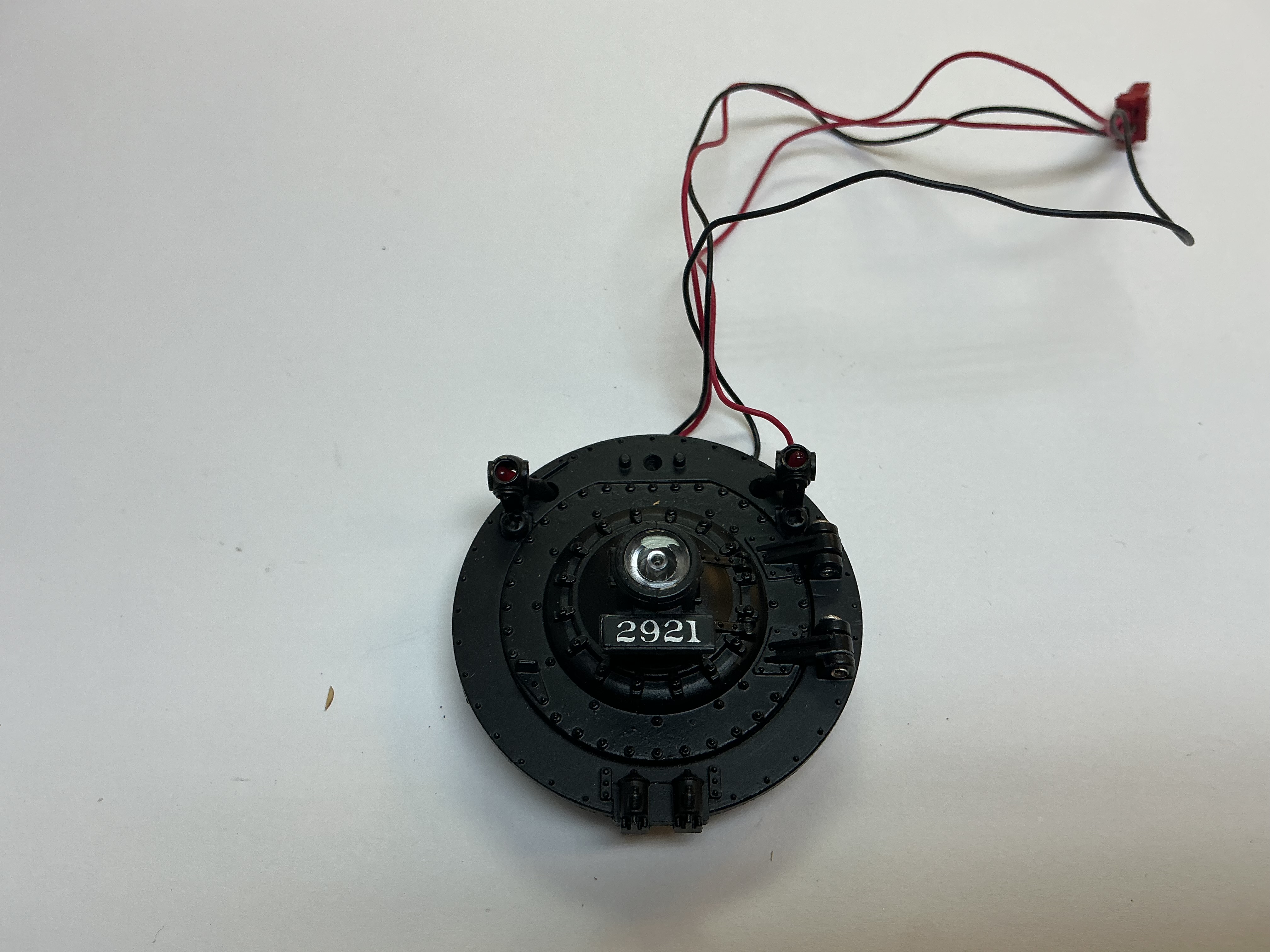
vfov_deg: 48.2
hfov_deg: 61.7
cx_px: 635
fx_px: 1064
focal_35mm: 29
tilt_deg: -63.4
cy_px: 476
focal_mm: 3
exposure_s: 1/120
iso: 32
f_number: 1.8
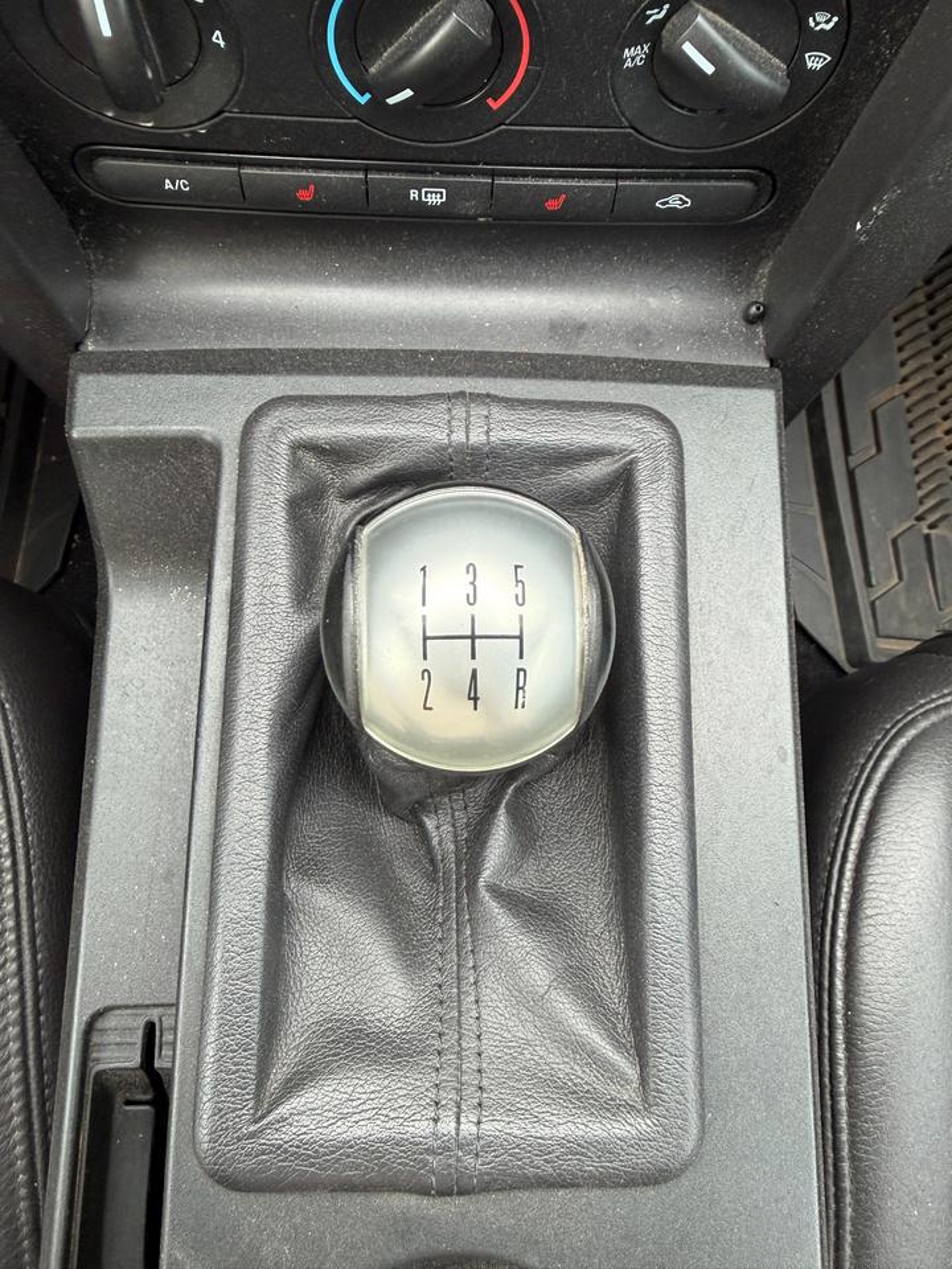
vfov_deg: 71.6
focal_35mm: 24
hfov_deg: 56.8
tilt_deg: -82.7
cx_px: 476
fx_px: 880
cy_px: 634
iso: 160
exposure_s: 1/121
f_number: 2.2
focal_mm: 2.22
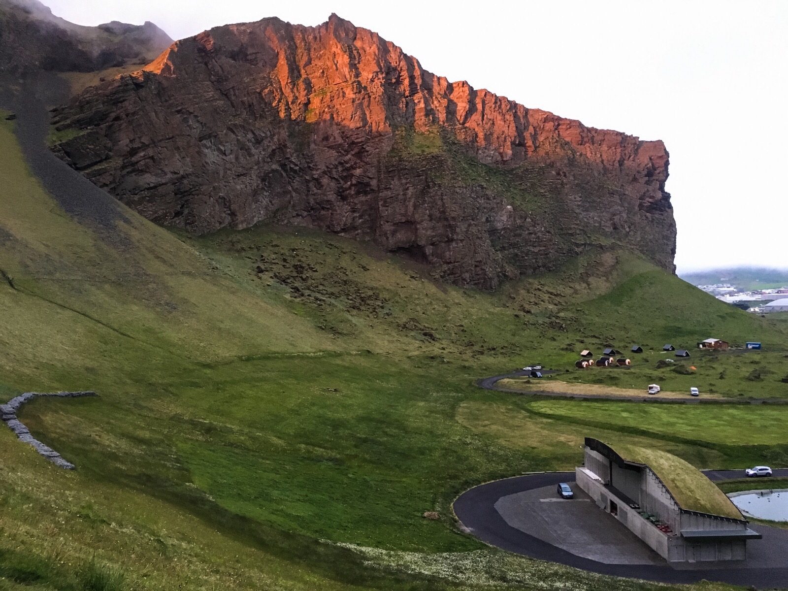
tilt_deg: +0.4
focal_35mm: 29
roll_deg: +0.4
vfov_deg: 48.2
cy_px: 296
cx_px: 394
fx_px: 660
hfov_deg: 61.7
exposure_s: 1/25
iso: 200
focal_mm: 4.15
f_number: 2.2
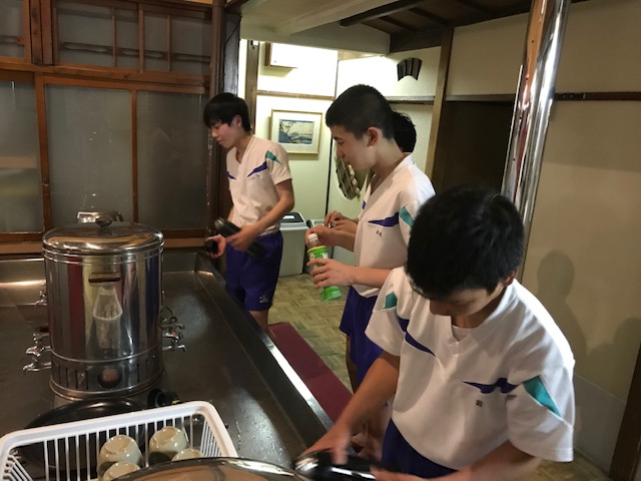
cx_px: 320
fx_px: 518
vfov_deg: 49.7
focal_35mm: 28
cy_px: 240
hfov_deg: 63.4
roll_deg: -4.1
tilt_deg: -13.0
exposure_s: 1/6
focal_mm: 3.99
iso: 100
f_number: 1.8
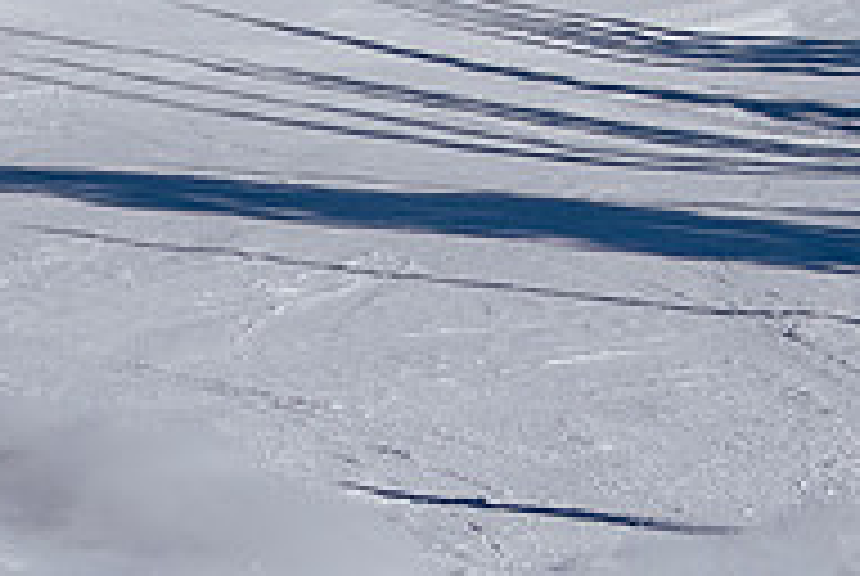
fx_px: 5623
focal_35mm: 235
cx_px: 151
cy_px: 273
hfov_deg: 8.7
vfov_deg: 5.9
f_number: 5.6
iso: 400
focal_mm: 38
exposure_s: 1/6400
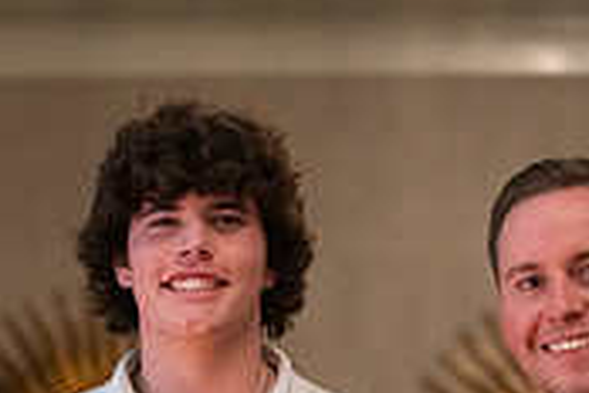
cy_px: 598
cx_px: 193
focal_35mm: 314
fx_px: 5137
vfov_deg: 4.4
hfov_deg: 6.6
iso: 8000
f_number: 2.8
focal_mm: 94
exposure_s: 1/320
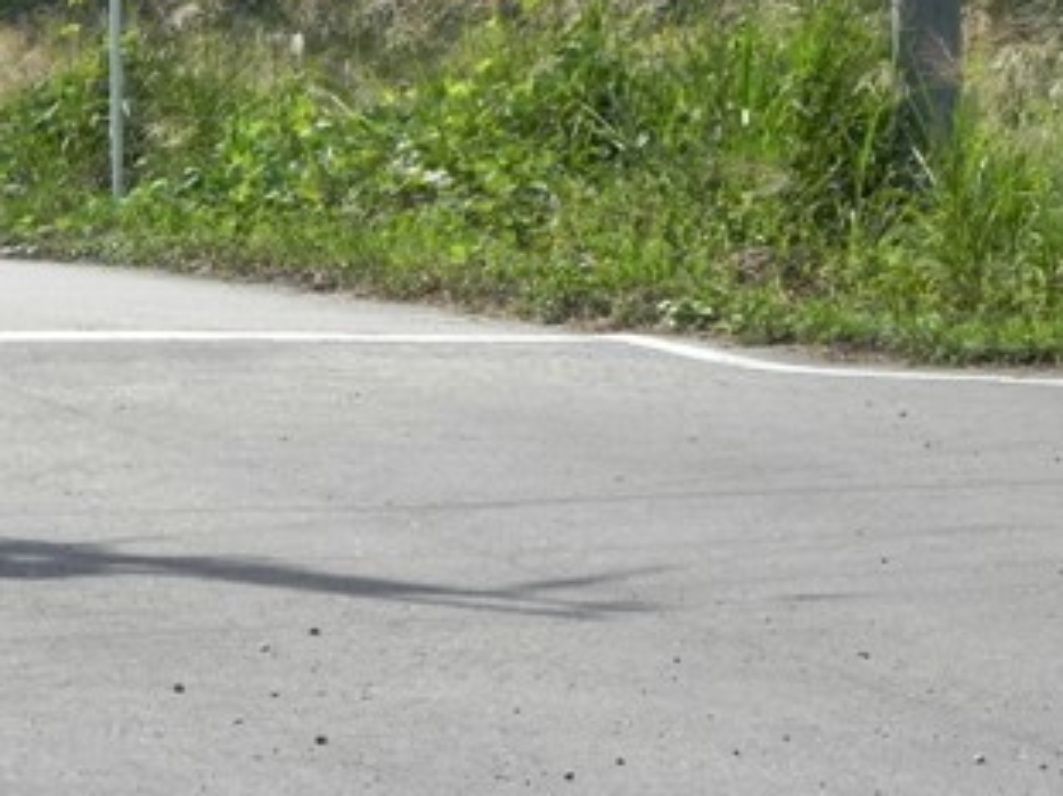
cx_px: 154
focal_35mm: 264
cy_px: 241
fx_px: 8104
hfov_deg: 7.5
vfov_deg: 5.6
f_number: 6.3
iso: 160
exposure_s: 1/498
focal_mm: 25.7
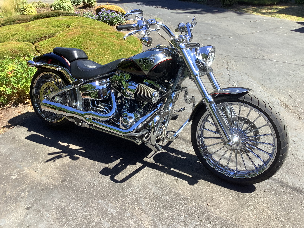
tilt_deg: -33.6
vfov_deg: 45.4
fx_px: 272
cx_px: 152
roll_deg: +0.4
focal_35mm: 31
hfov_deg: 58.4
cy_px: 114
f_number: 2.4
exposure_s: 1/386
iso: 25
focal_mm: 3.3
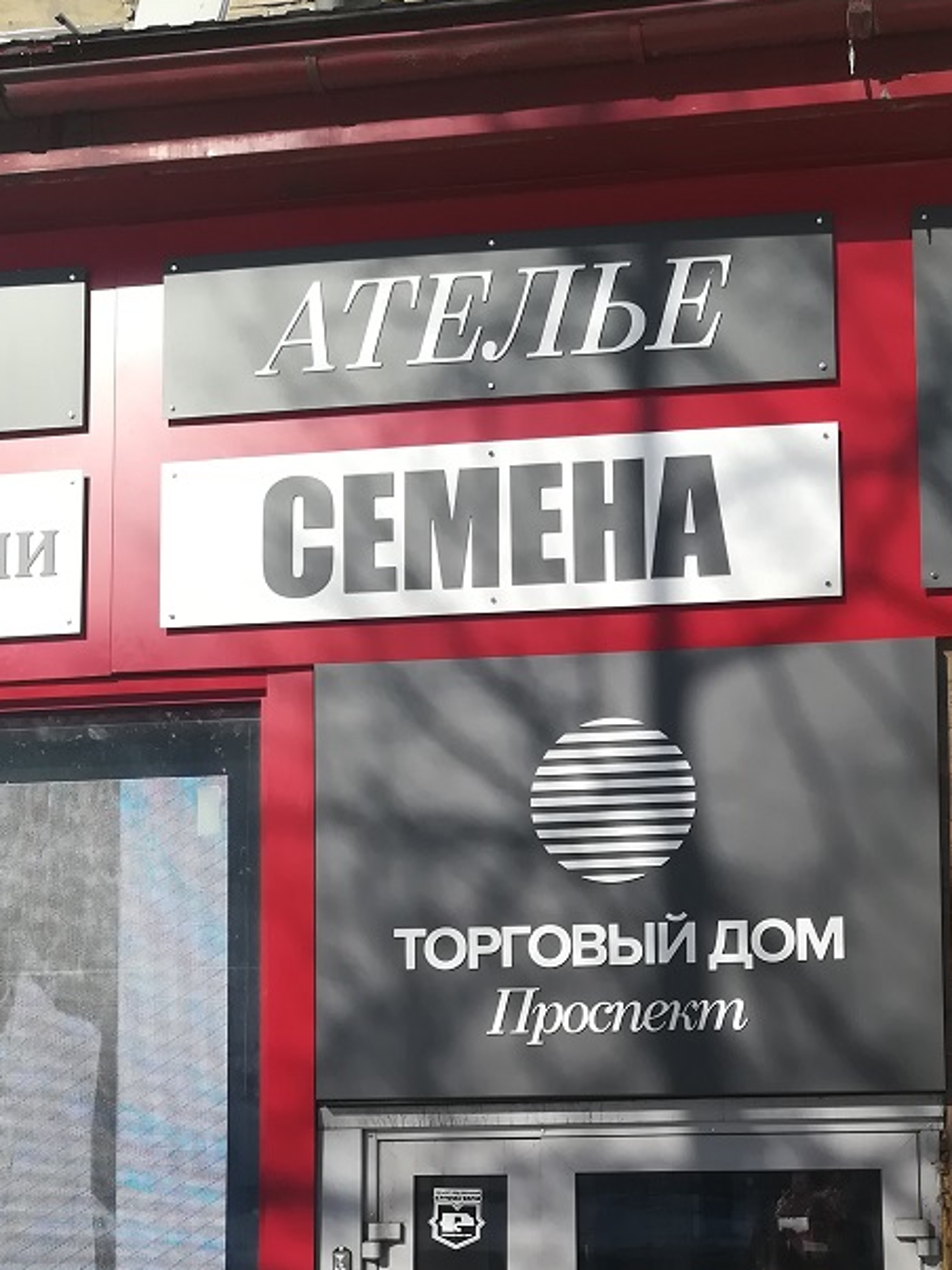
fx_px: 1687
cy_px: 1036
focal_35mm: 46
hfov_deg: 31.3
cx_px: 613
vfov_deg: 39.4
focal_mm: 3.83
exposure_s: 1/999
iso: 50
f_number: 2.2
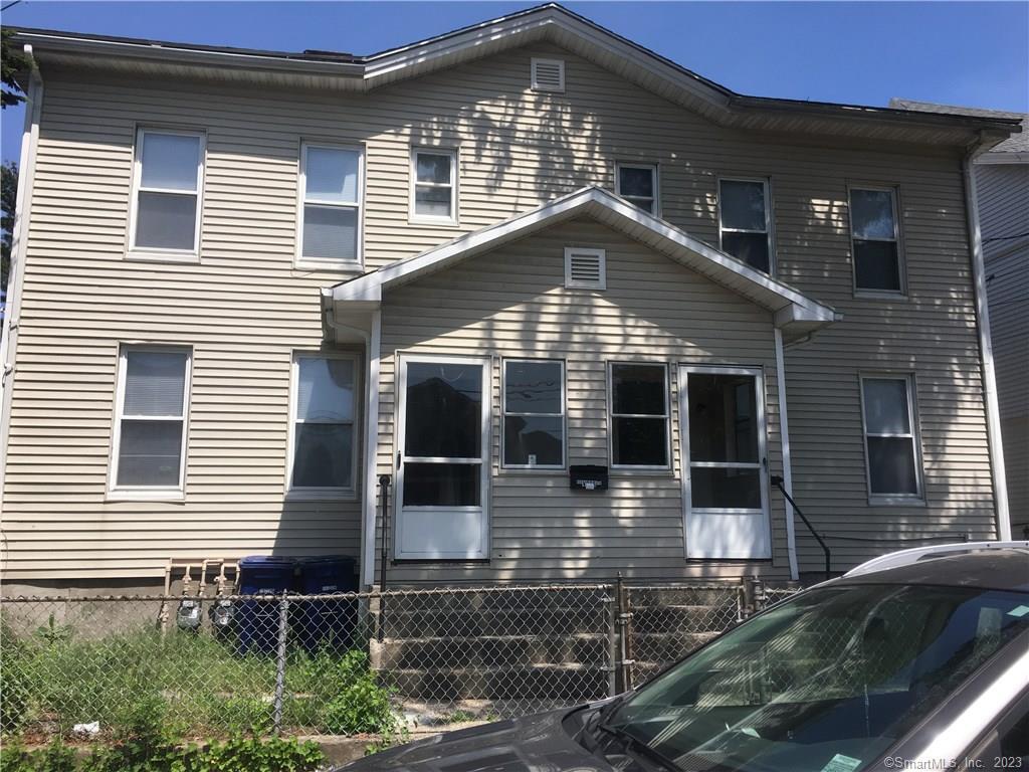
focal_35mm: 29
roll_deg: -0.3
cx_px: 514
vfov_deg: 48.2
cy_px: 386
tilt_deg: +10.6
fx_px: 862
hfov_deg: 61.7
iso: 32
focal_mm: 4.15
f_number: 2.2
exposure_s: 1/2079
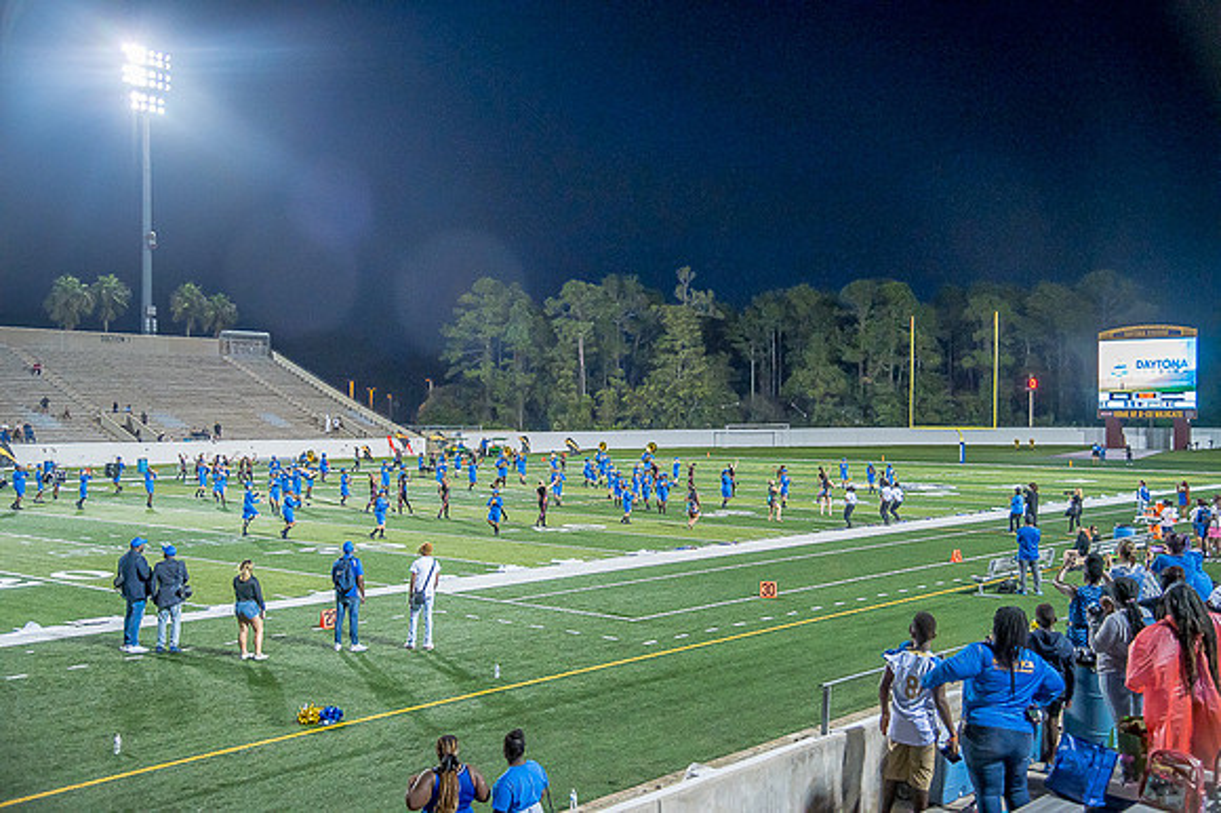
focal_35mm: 38
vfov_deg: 35.0
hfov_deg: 50.7
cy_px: 406
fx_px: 1288
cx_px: 610
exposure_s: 1/200
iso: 2000
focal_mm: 38
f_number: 4
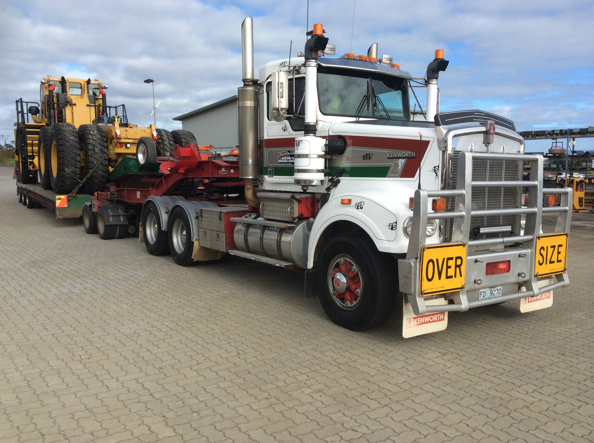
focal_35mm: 33
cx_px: 297
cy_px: 222
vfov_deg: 42.8
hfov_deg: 55.4
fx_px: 565
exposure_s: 1/1330
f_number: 2.4
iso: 32
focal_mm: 3.3
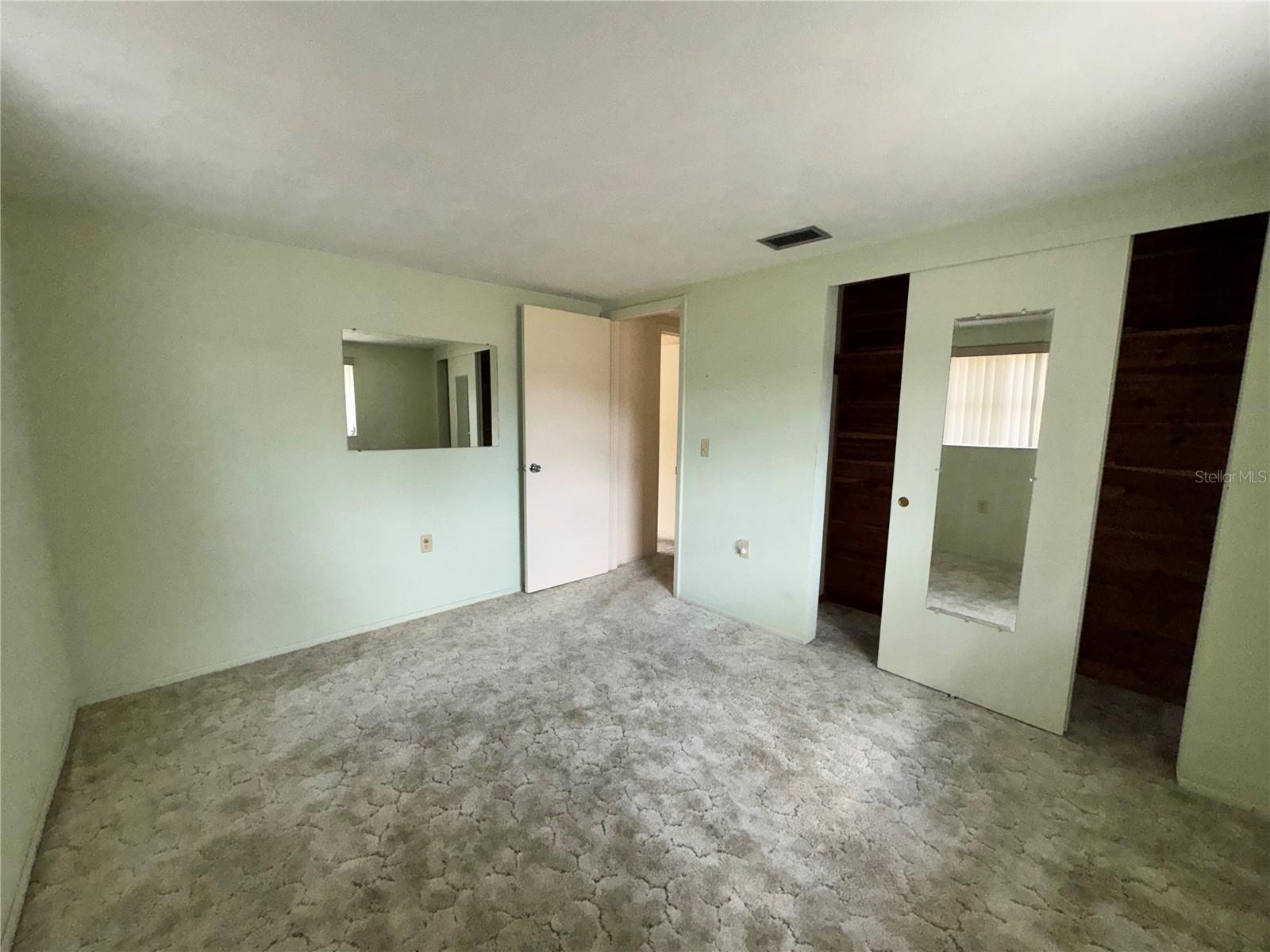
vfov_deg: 85.7
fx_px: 514
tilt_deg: -8.0
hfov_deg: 102.1
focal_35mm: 14
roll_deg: -0.6
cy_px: 476
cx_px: 635
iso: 160
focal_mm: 2.22
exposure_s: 1/121
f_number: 2.2
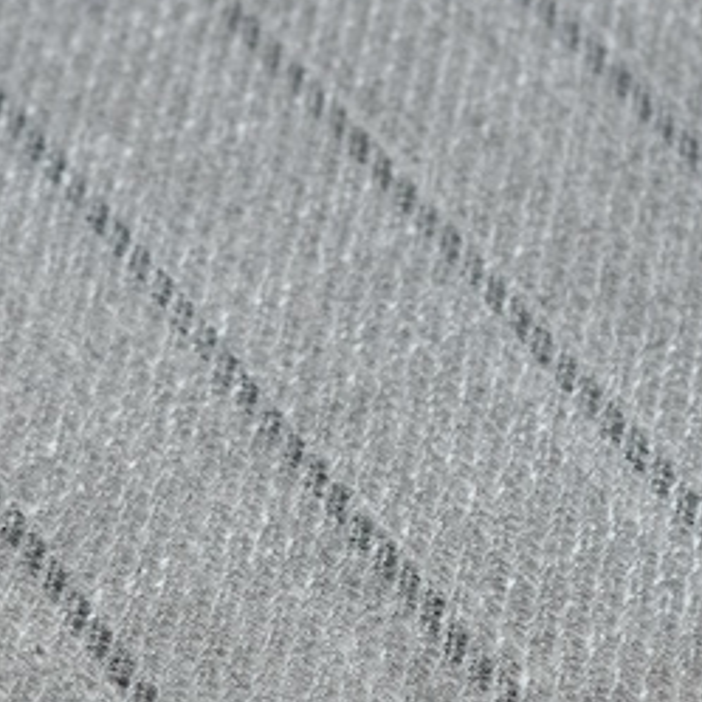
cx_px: 158
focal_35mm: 179
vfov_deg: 9.8
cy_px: 512
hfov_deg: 9.7
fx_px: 4107
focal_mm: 55
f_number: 8
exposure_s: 1/125
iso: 6400
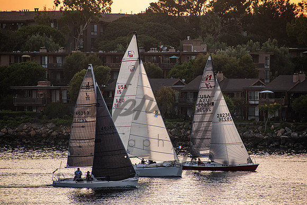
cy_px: 102
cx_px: 154
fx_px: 2416
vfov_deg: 4.9
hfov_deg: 7.3
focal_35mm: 283
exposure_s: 1/160
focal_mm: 185
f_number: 6.3
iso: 800
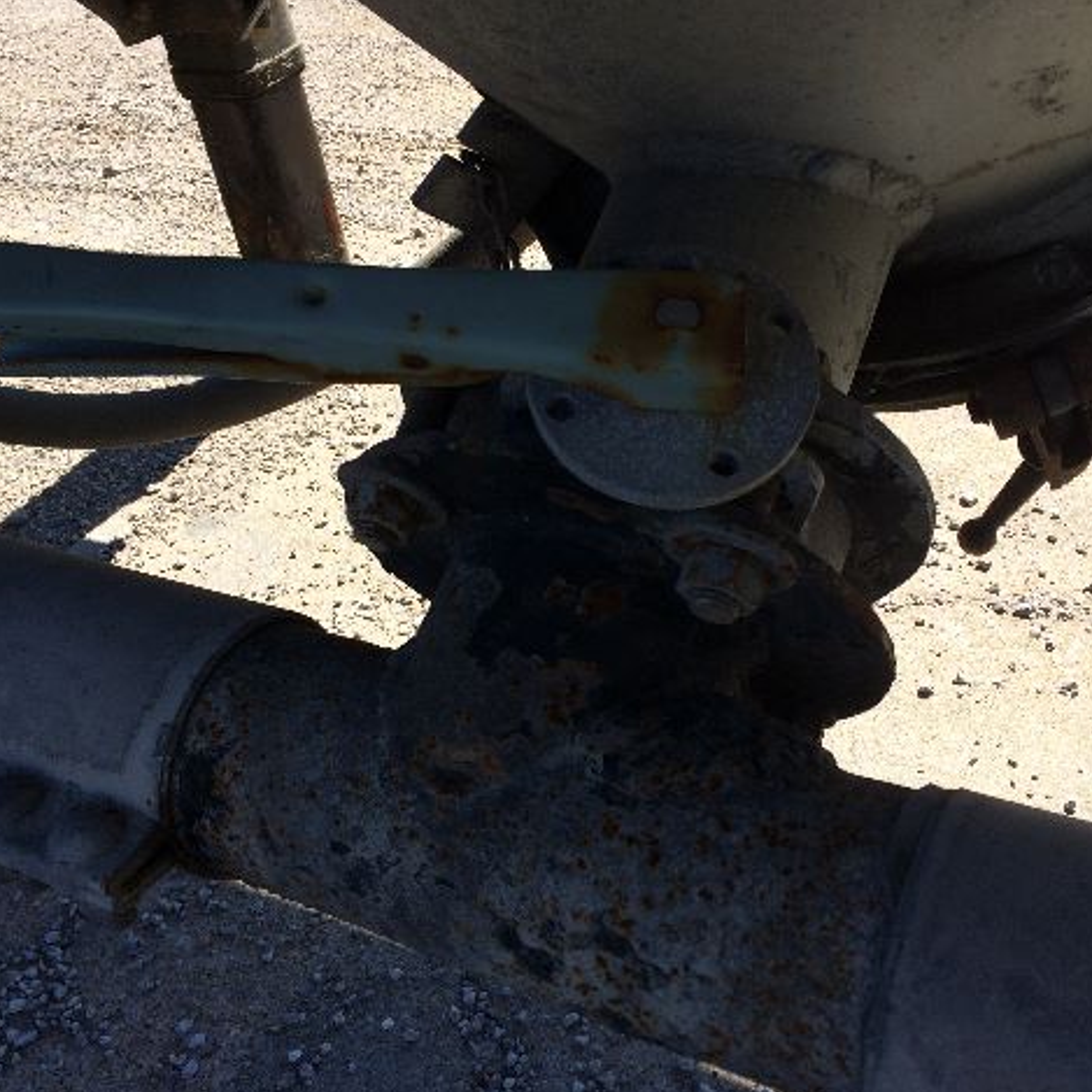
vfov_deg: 47.2
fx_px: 1249
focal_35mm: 35
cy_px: 549
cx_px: 547
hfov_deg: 47.2
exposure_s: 1/933
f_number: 2.2
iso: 32
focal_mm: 4.15
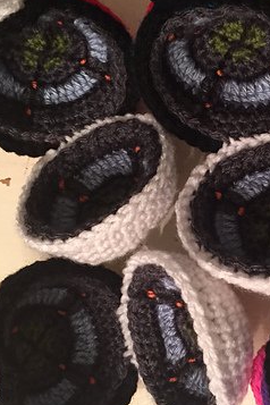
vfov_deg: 36.8
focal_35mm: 54
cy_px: 220
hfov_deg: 24.5
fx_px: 607
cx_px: 230
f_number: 2.2
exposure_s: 1/24
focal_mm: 4.15
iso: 250
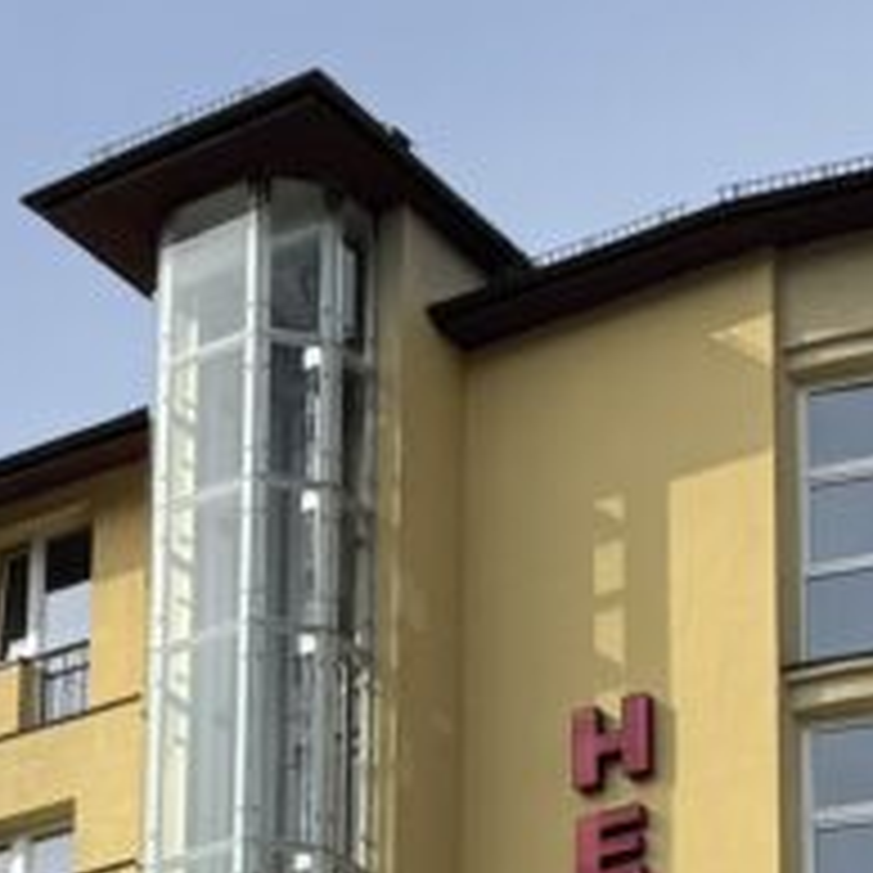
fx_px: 2397
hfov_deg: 20.6
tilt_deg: +15.8
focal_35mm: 84
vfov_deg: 18.8
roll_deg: +0.1
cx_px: 306
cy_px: 1202
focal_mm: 6.76
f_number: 1.78
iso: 80
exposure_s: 1/4608
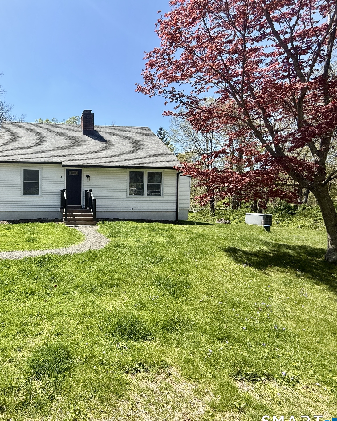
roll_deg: -1.0
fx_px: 237
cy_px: 211
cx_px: 56
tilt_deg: -1.8
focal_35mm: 19
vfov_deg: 83.3
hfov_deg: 63.2
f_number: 2.2
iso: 50
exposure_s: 1/1001
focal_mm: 2.22
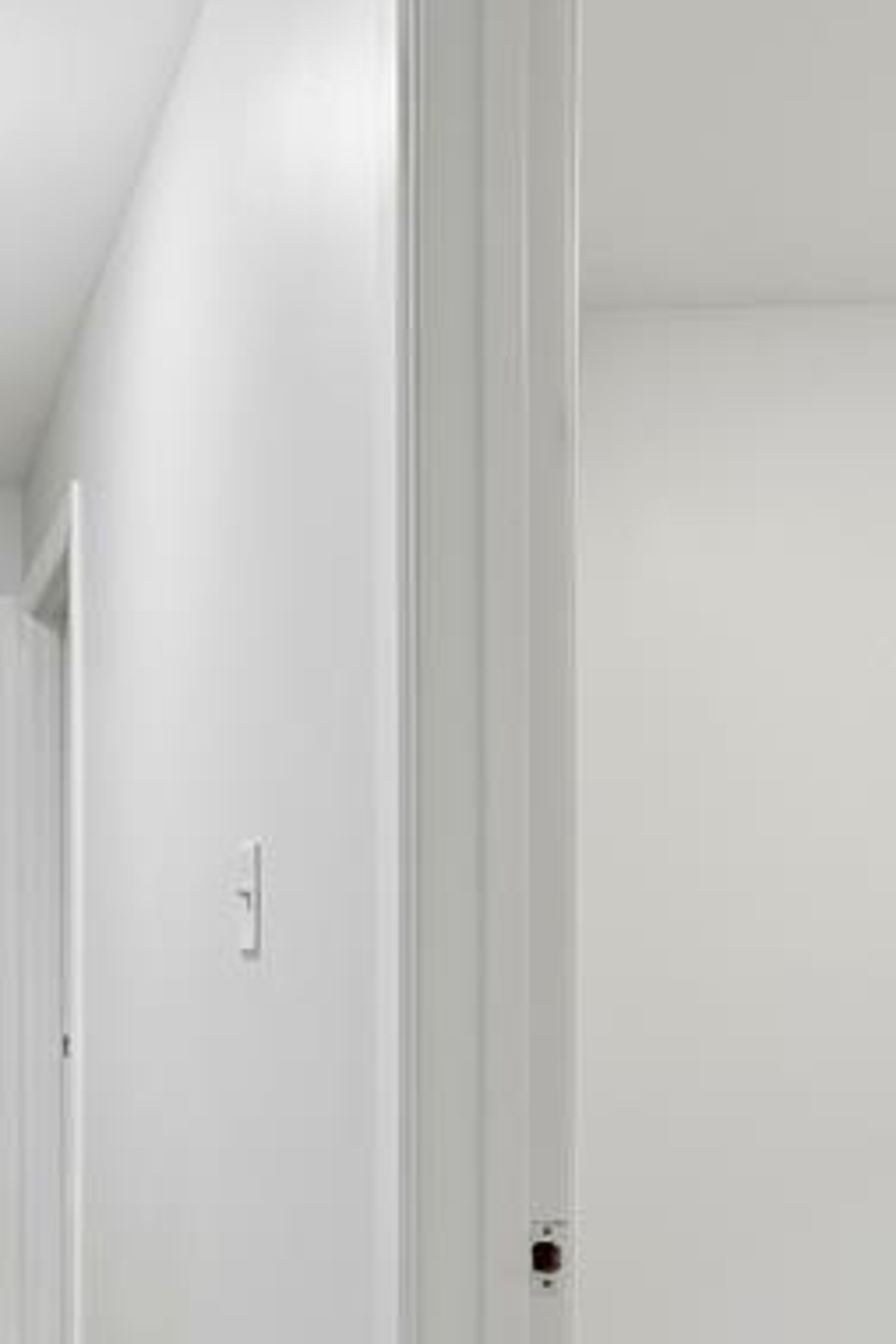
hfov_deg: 26.9
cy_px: 967
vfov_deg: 44.3
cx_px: -233
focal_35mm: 43
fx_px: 1605
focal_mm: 16
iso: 250
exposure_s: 1/125
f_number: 8
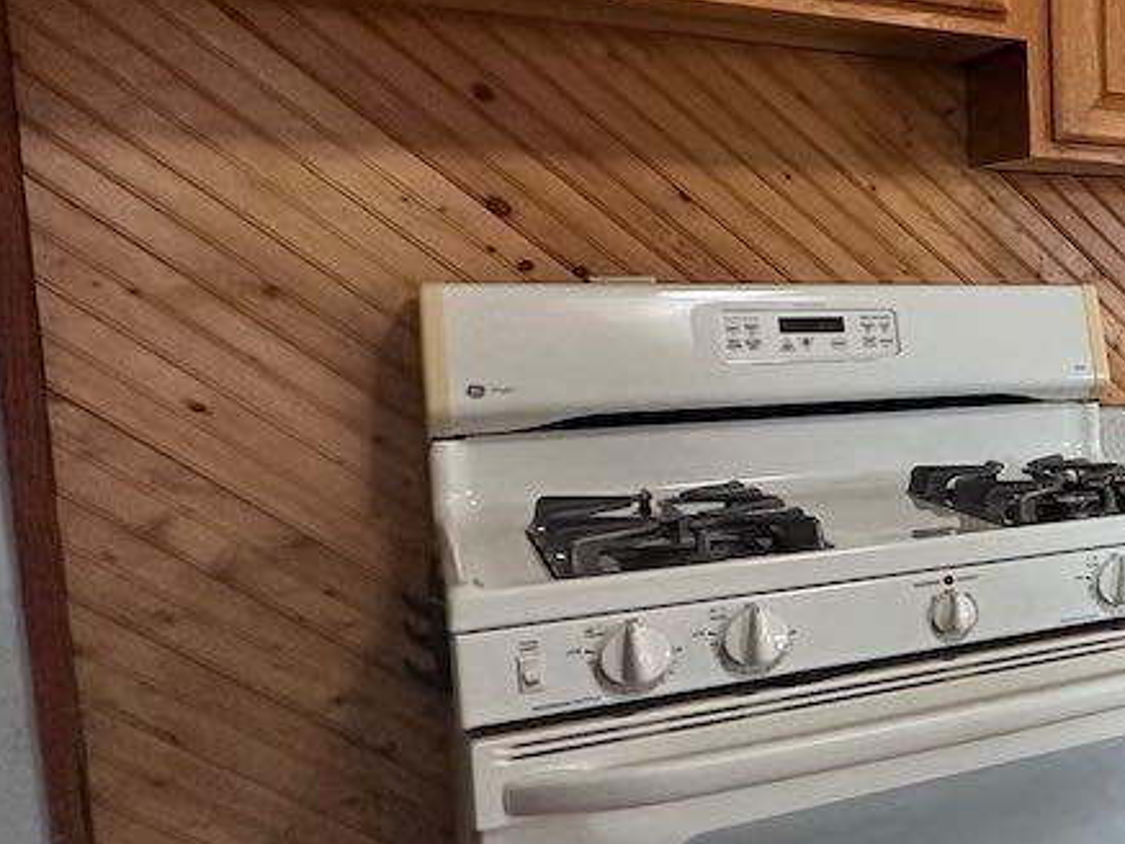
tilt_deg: -4.0
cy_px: 399
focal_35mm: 41
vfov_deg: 35.1
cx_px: 1637
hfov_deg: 29.8
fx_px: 1333
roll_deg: -0.2
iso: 250
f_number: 2.2
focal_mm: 2.22
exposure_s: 1/120
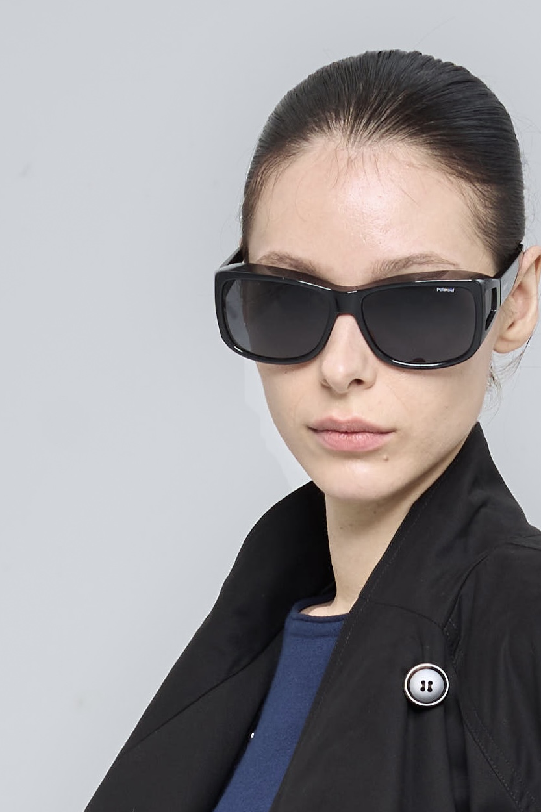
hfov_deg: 3.6
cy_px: 1710
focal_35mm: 386
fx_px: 8703
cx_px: 350
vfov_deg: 5.2
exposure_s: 1/125
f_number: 8
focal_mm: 85
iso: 200
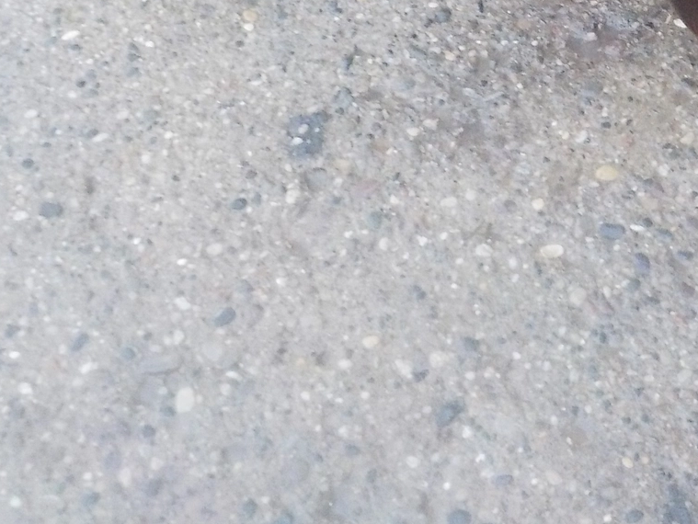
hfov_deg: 24.0
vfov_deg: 17.6
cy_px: -147
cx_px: 635
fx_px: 1594
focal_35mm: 79
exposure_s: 1/25
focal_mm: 4.1
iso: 400
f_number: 3.3
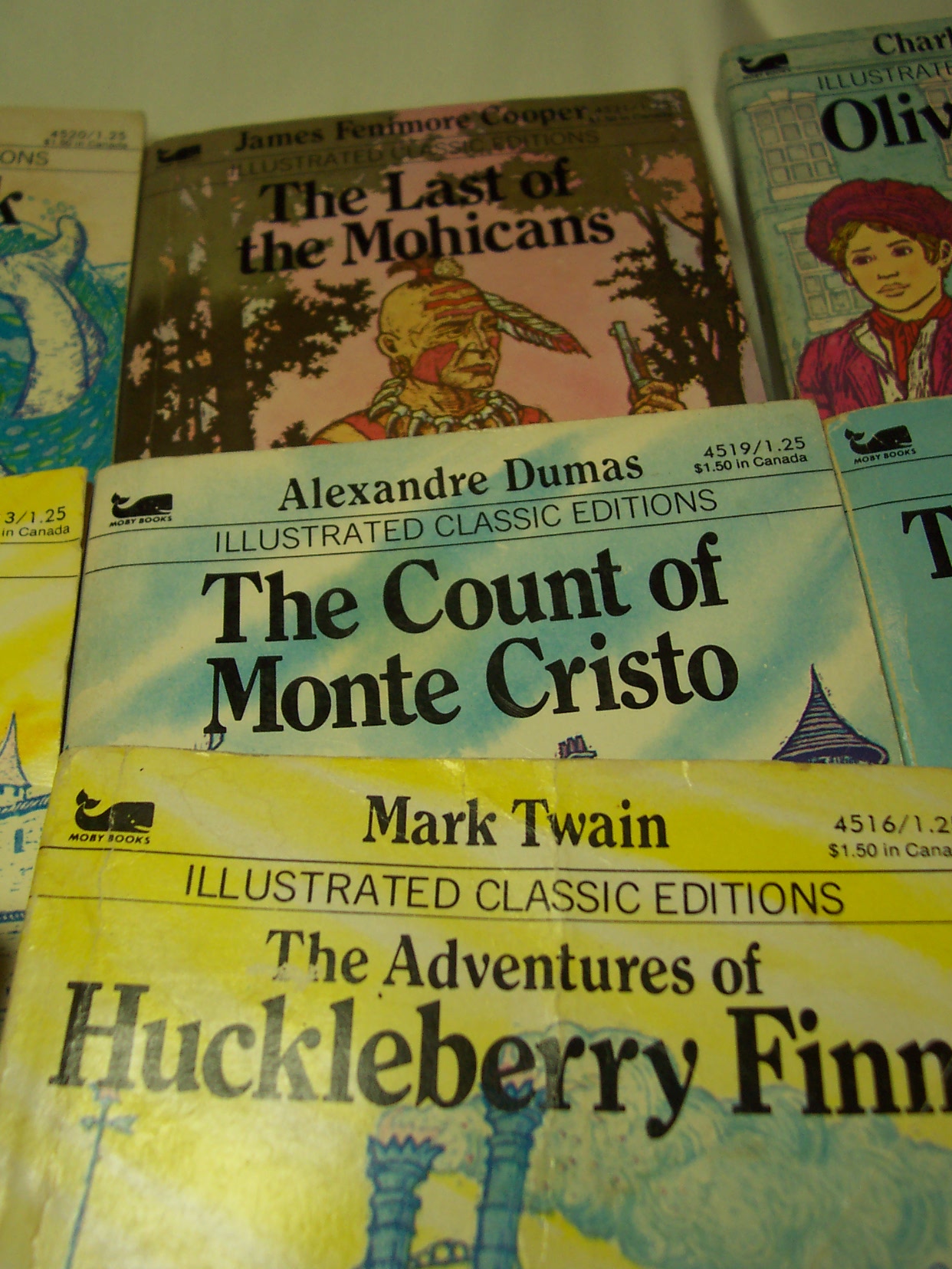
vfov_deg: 50.1
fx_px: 1357
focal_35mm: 37
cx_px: 476
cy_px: 634
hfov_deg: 38.7
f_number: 2.8
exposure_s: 1/125
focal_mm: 5.6
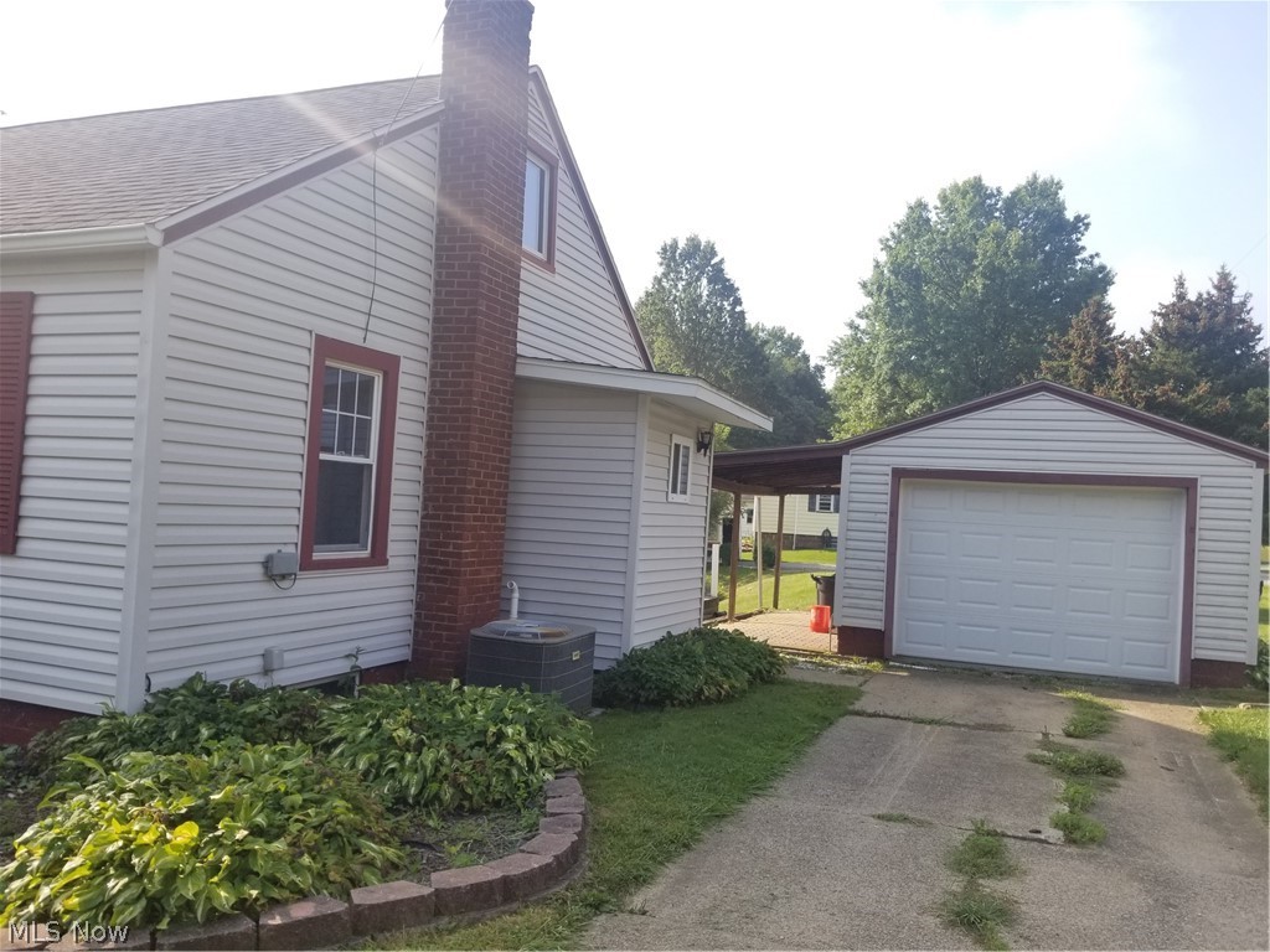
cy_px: 476
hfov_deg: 67.3
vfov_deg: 53.1
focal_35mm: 26
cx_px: 635
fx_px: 954
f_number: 1.7
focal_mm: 4.25
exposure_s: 1/1284
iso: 50
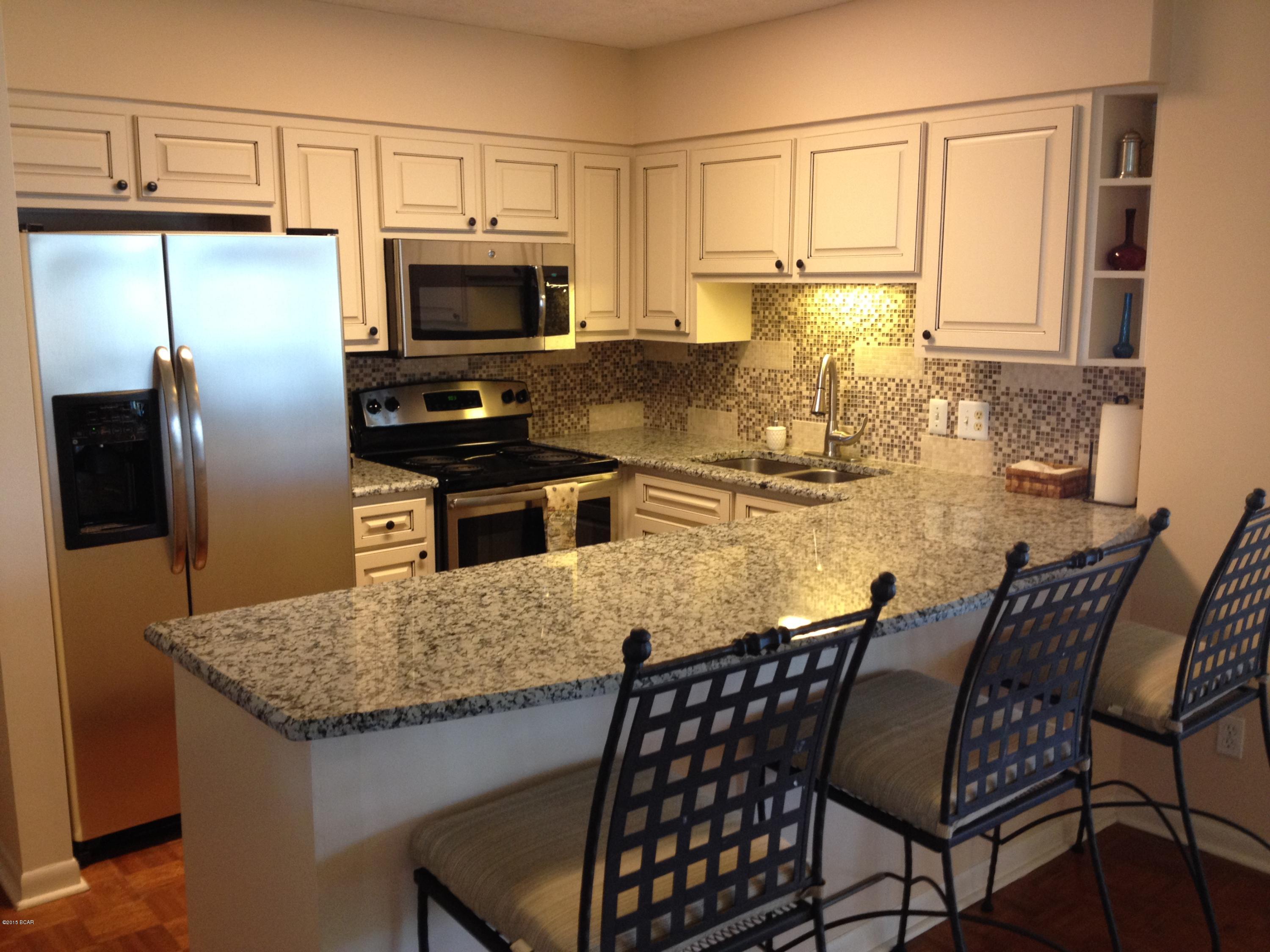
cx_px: 635
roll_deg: +0.2
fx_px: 1284
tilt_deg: -7.8
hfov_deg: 52.6
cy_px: 476
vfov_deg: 40.7
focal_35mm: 35
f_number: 2.4
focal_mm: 4.28
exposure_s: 1/20
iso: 125
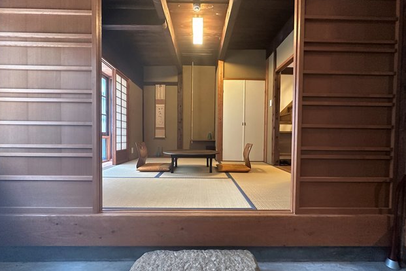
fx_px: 169
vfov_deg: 77.3
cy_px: 141
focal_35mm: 15
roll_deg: -2.0
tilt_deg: -2.8
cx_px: 203
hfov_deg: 100.4
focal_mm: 2.22
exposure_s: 1/60
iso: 500
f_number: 2.2
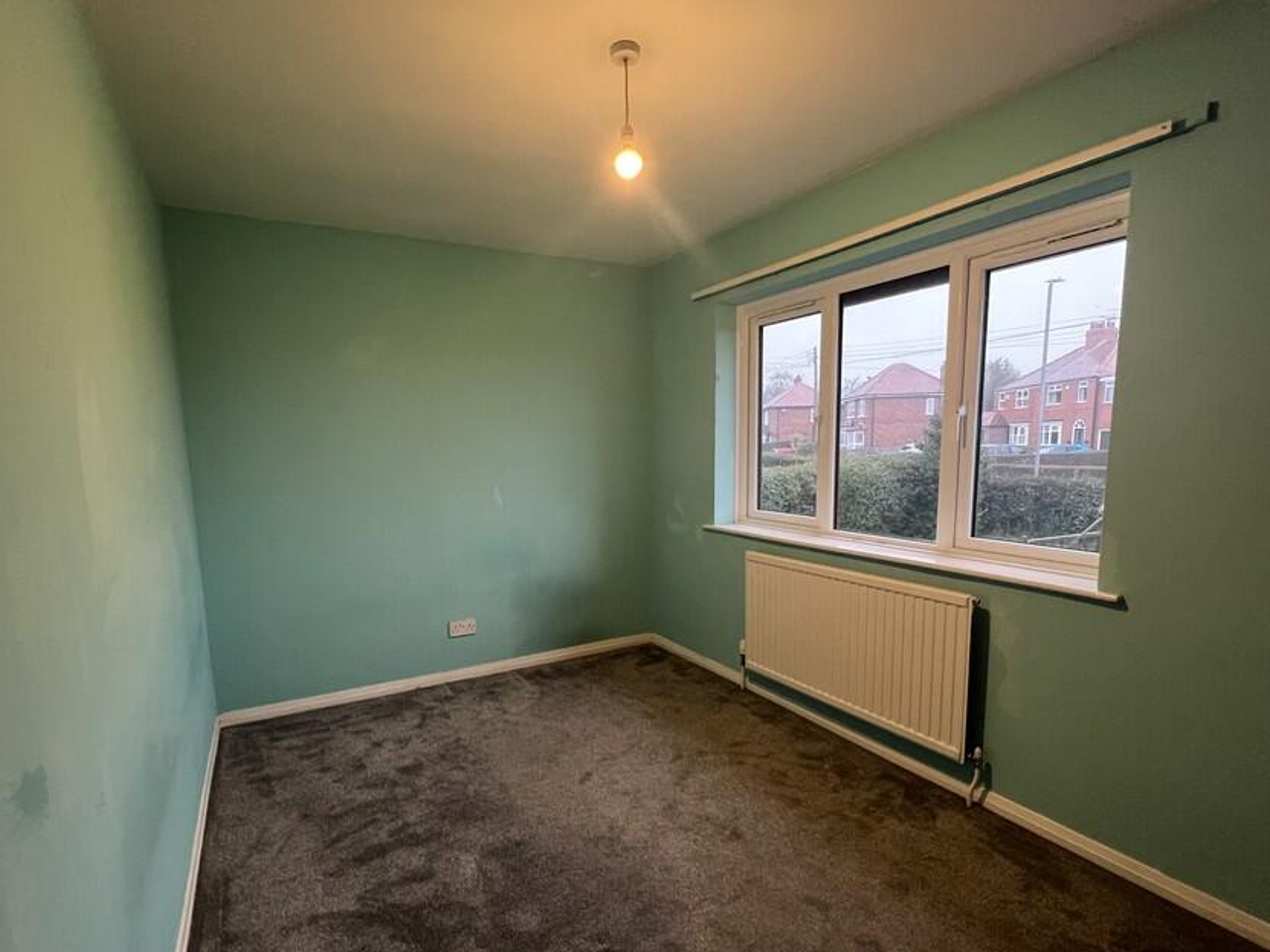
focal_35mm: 16
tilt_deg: -7.2
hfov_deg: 94.4
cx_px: 598
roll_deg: +0.8
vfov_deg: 77.9
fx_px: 587
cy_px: 523
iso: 400
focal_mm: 1.57
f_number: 1.8
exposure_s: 1/50
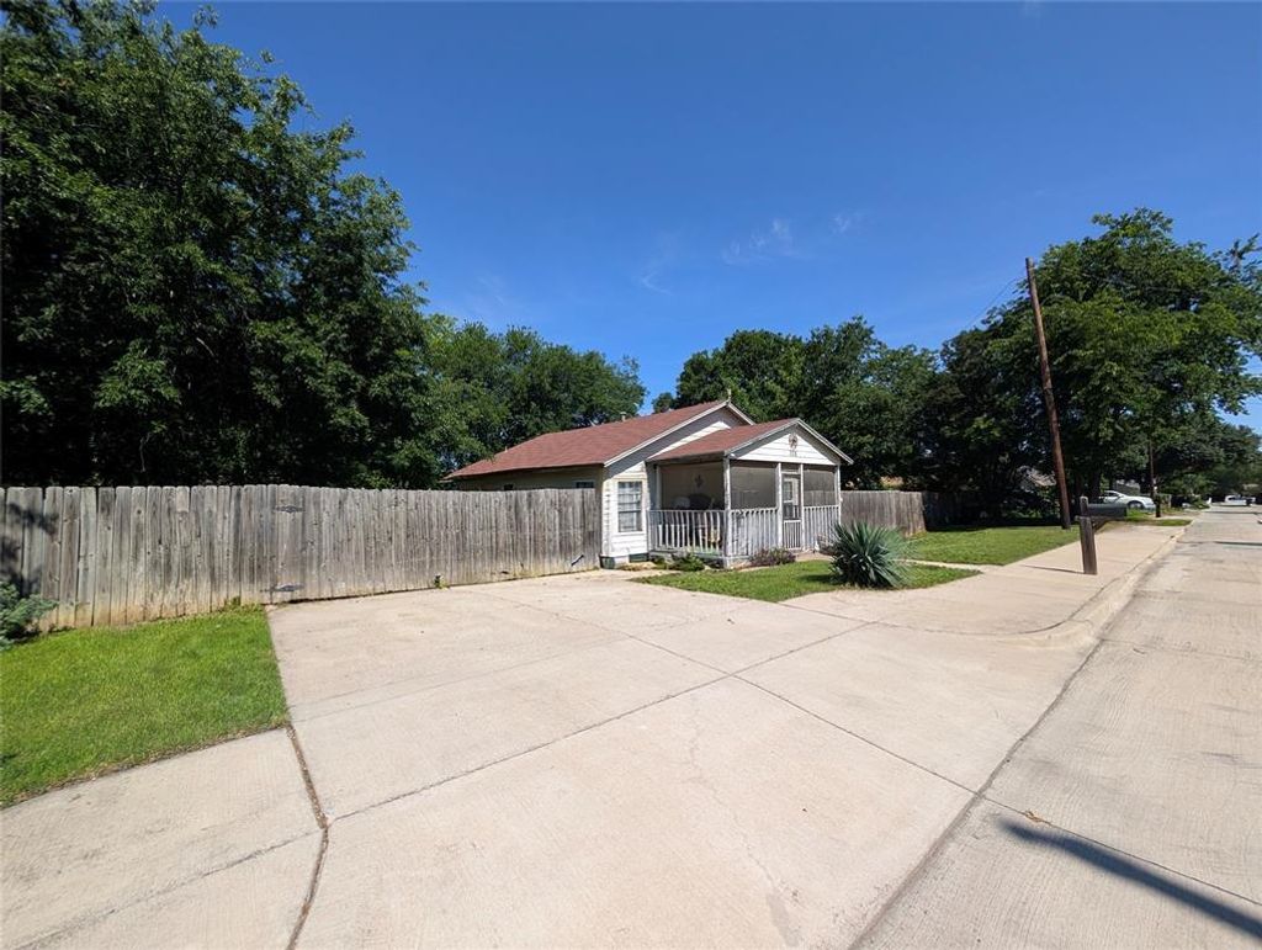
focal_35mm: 12
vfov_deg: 94.6
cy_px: 475
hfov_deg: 110.5
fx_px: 438
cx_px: 631
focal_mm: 2.02
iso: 50
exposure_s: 1/2786
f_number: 1.7
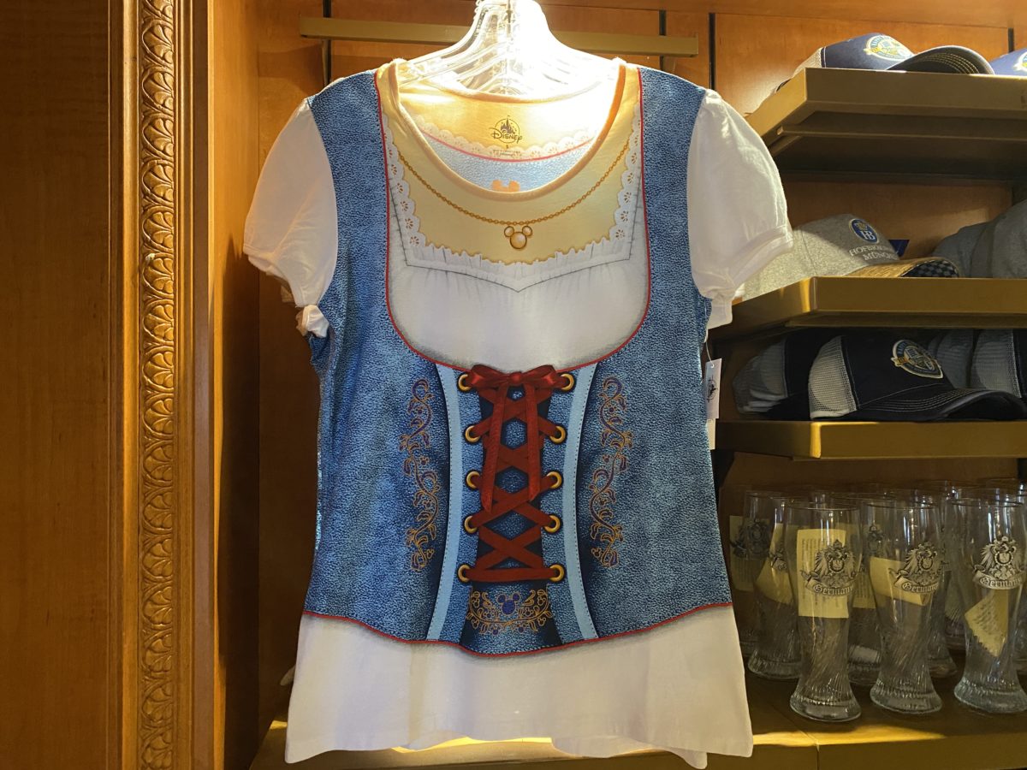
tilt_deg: +1.9
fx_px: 771
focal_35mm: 26
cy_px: 385
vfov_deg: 53.1
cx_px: 514
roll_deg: +0.3
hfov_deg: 67.3
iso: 500
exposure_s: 1/30
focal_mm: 4.25
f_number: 1.8
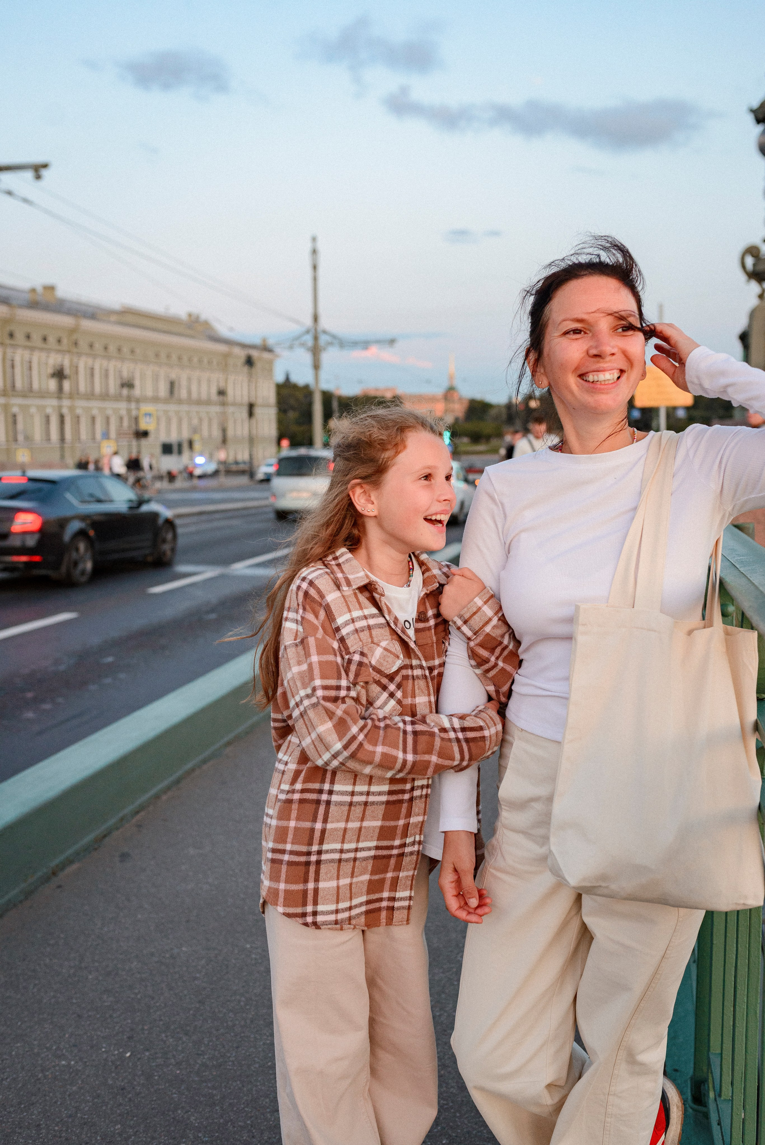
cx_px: 382
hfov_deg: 37.9
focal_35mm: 35
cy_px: 572
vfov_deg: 54.4
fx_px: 1115
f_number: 3.5
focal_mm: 35
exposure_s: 1/500
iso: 400
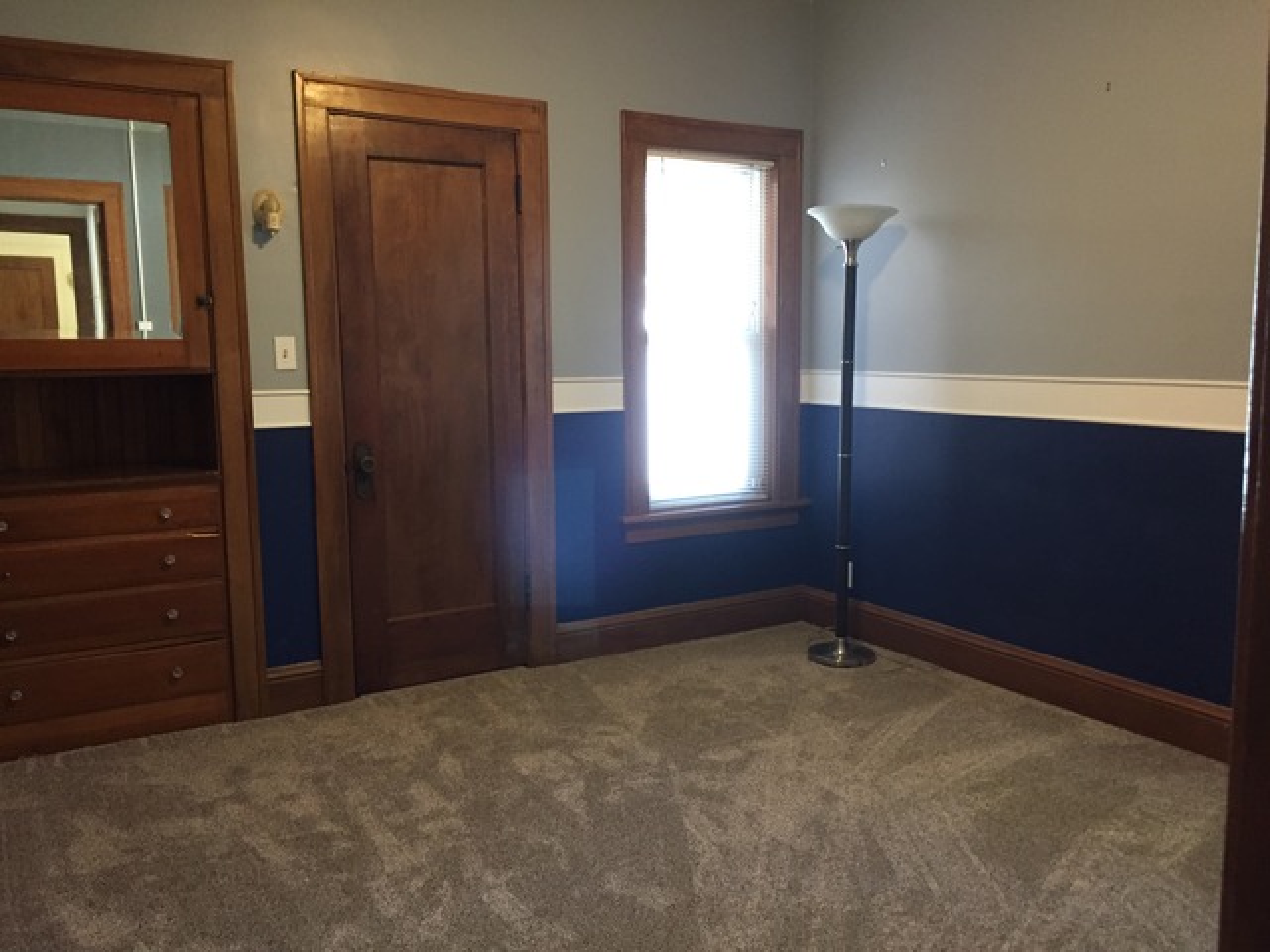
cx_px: 635
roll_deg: +0.3
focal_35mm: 29
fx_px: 1064
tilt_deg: -6.9
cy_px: 476
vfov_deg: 48.2
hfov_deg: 61.7
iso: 200
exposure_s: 1/30
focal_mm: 4.15
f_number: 2.2
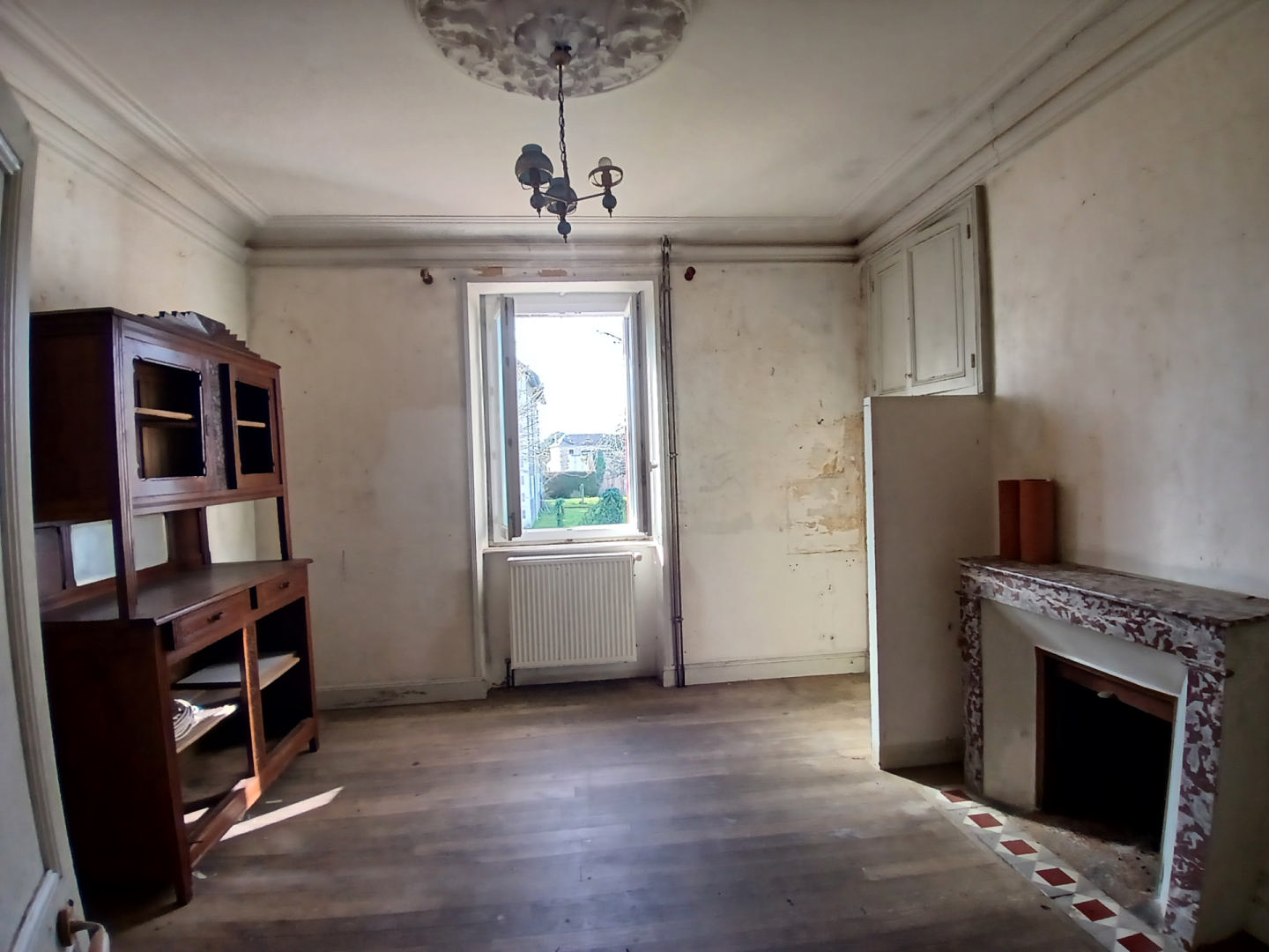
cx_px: 634
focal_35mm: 17
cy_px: 476
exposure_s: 1/50
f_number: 2.2
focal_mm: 1.4
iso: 80
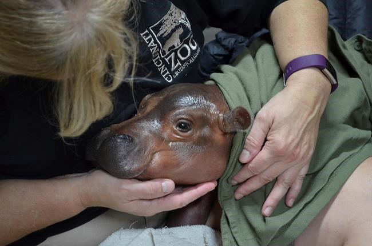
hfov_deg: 24.7
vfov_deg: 16.5
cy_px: 123
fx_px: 851
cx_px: 186
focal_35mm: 82
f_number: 5.6
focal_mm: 55
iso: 1600
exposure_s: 1/25
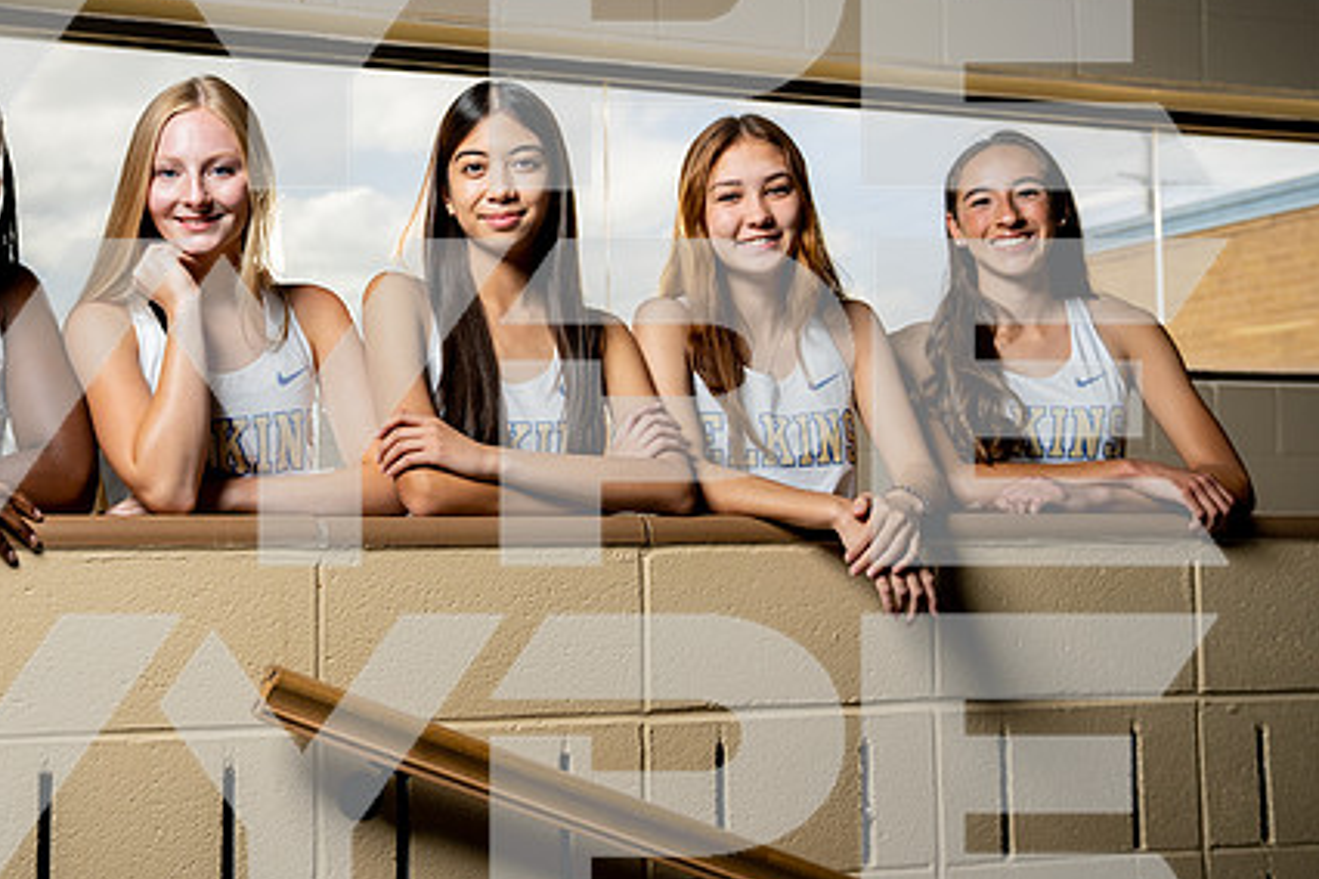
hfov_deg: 39.9
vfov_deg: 27.5
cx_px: 440
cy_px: 404
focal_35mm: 49
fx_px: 1795
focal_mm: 36
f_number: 4.5
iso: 320
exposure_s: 1/250
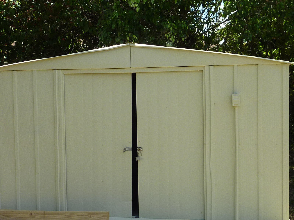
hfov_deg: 37.5
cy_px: 110
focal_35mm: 51
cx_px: 147
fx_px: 433
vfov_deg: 28.6
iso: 80
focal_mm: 4.7
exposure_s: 1/320
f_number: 4
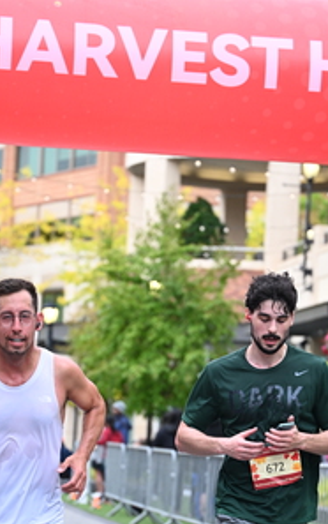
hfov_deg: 9.8
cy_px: 358
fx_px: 1914
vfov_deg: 15.5
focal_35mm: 134
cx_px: 188
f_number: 2.8
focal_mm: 71
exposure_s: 1/1600
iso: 1000
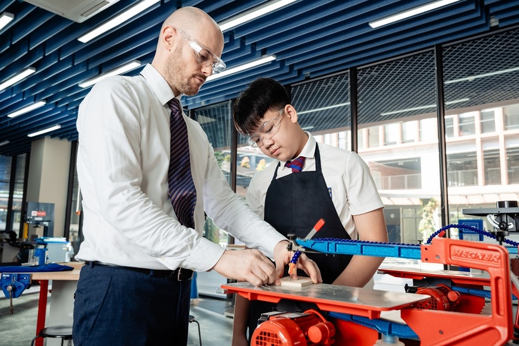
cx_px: 260
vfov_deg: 46.0
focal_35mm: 28
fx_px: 408
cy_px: 173
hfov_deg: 64.9
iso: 200
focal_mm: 28.3
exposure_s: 1/125
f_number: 4.5
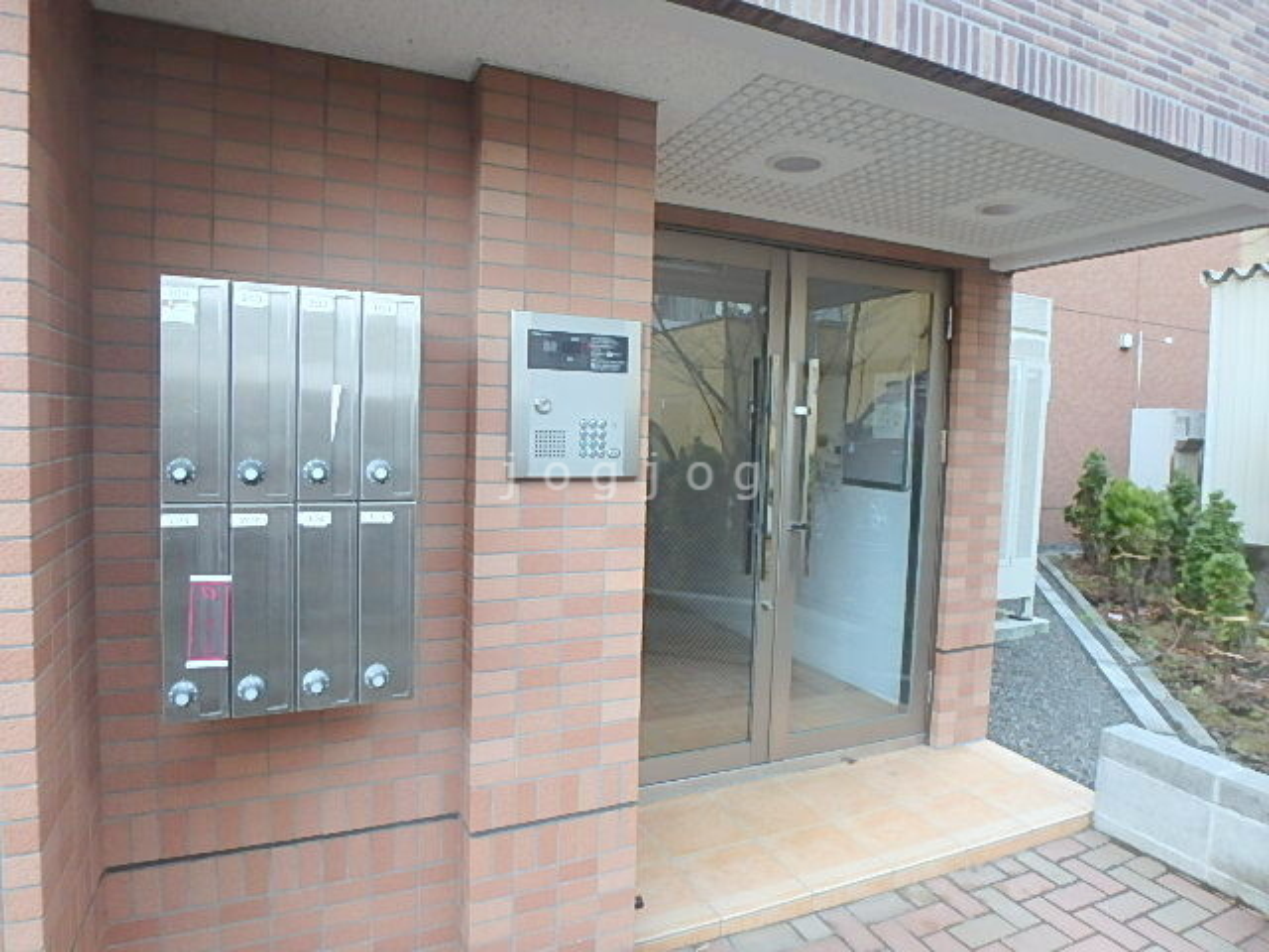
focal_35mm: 21
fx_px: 770
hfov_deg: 79.0
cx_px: 634
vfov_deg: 63.4
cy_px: 476
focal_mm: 3.7
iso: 250
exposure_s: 1/30
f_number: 3.5
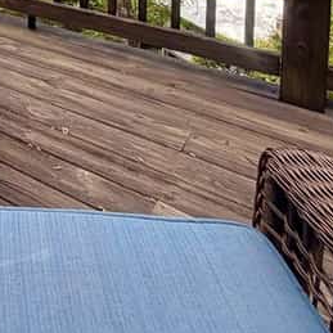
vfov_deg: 27.0
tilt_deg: -5.8
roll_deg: +2.9
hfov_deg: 28.3
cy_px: -138
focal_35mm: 49
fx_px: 533
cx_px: -103
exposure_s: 1/502
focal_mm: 2.2
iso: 50
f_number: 2.2
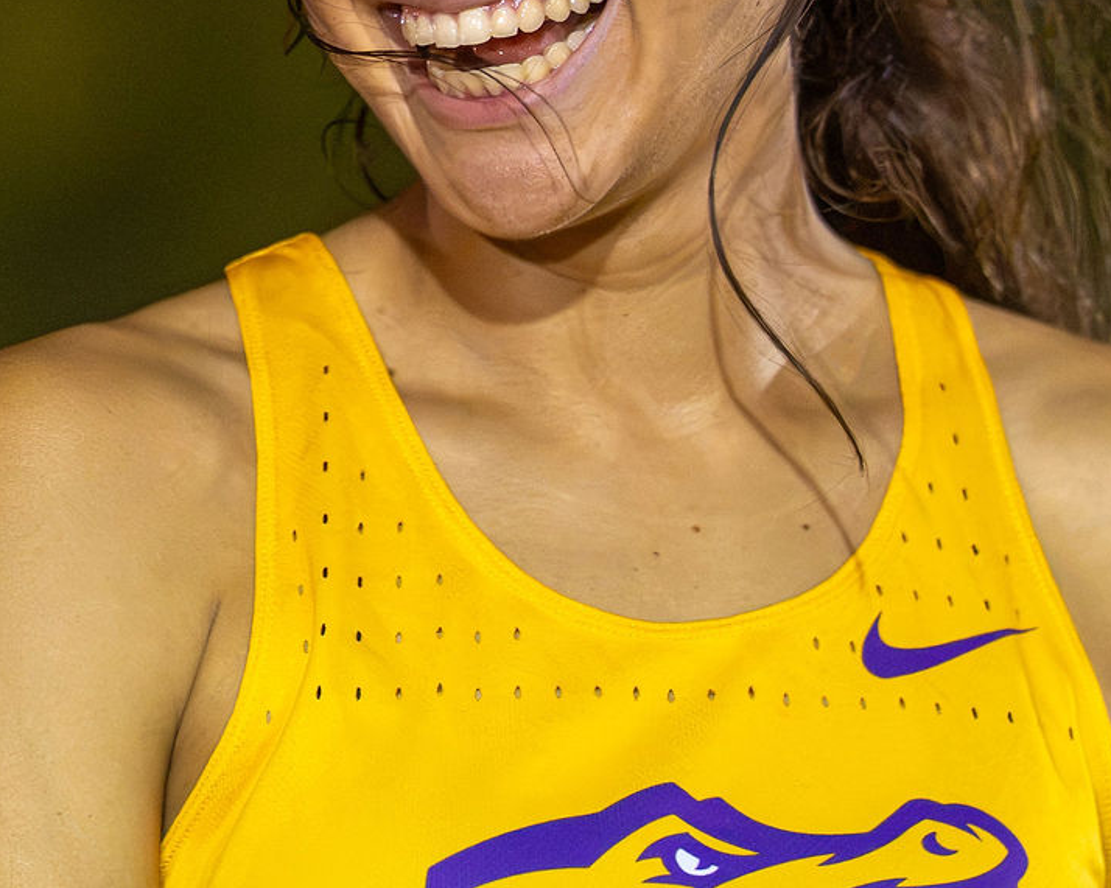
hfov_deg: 3.1
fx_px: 20811
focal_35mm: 633
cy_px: 61
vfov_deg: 2.4
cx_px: 255
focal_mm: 150
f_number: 2
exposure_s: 1/320
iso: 6400
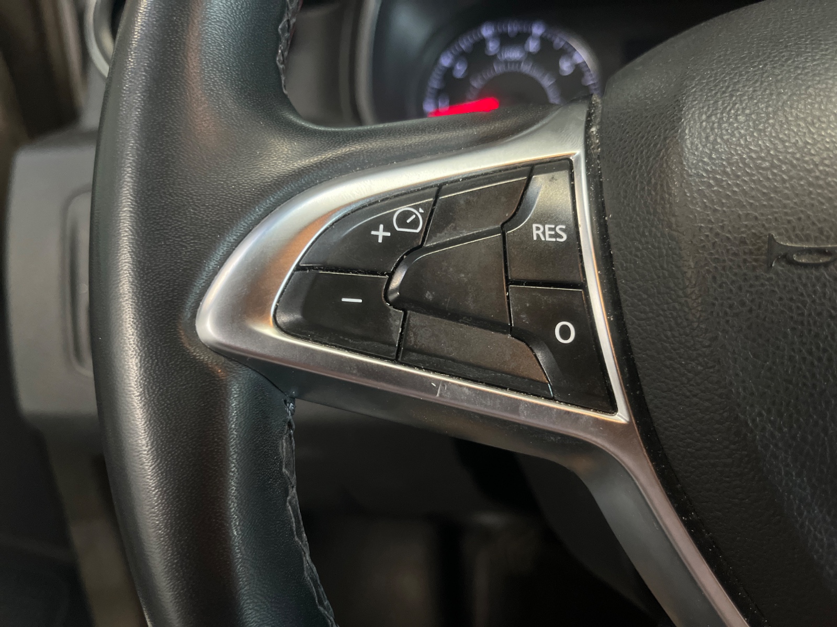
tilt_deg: -27.3
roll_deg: +3.7
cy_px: 314
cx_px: 418
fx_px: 629
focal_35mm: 26
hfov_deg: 67.3
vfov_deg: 53.1
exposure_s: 1/50
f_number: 1.6
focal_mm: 5.1
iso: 320
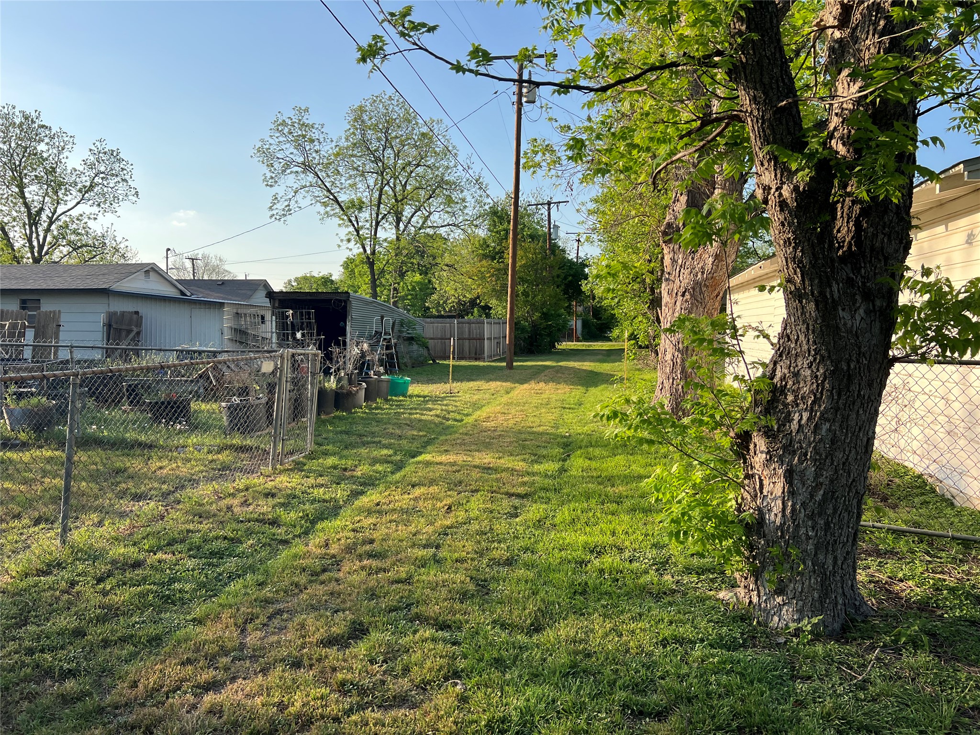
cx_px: 490
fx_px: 736
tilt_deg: -3.3
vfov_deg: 53.1
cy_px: 368
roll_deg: -0.5
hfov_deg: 67.3
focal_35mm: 26
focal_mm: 5.7
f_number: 1.5
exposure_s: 1/1377
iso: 50
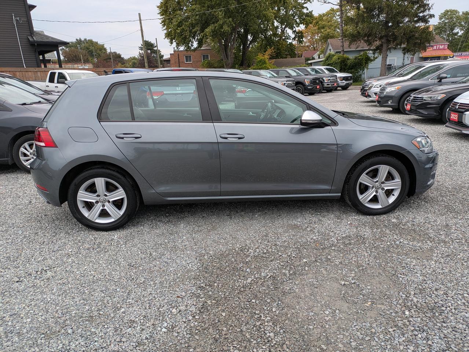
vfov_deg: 54.9
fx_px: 339
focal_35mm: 25
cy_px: 176
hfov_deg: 69.4
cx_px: 234
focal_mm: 5.43
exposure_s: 1/670
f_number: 1.89
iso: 43
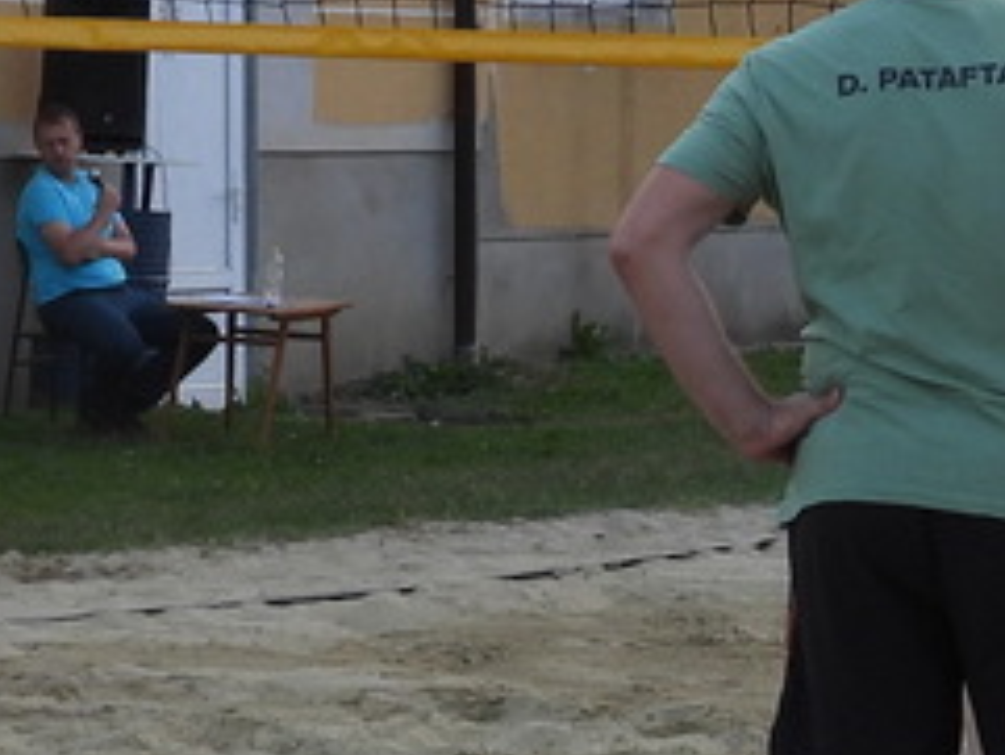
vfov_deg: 6.4
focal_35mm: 234
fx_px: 6797
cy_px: 517
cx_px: 642
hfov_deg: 8.5
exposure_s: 1/60
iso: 100
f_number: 3.2
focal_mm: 8.5
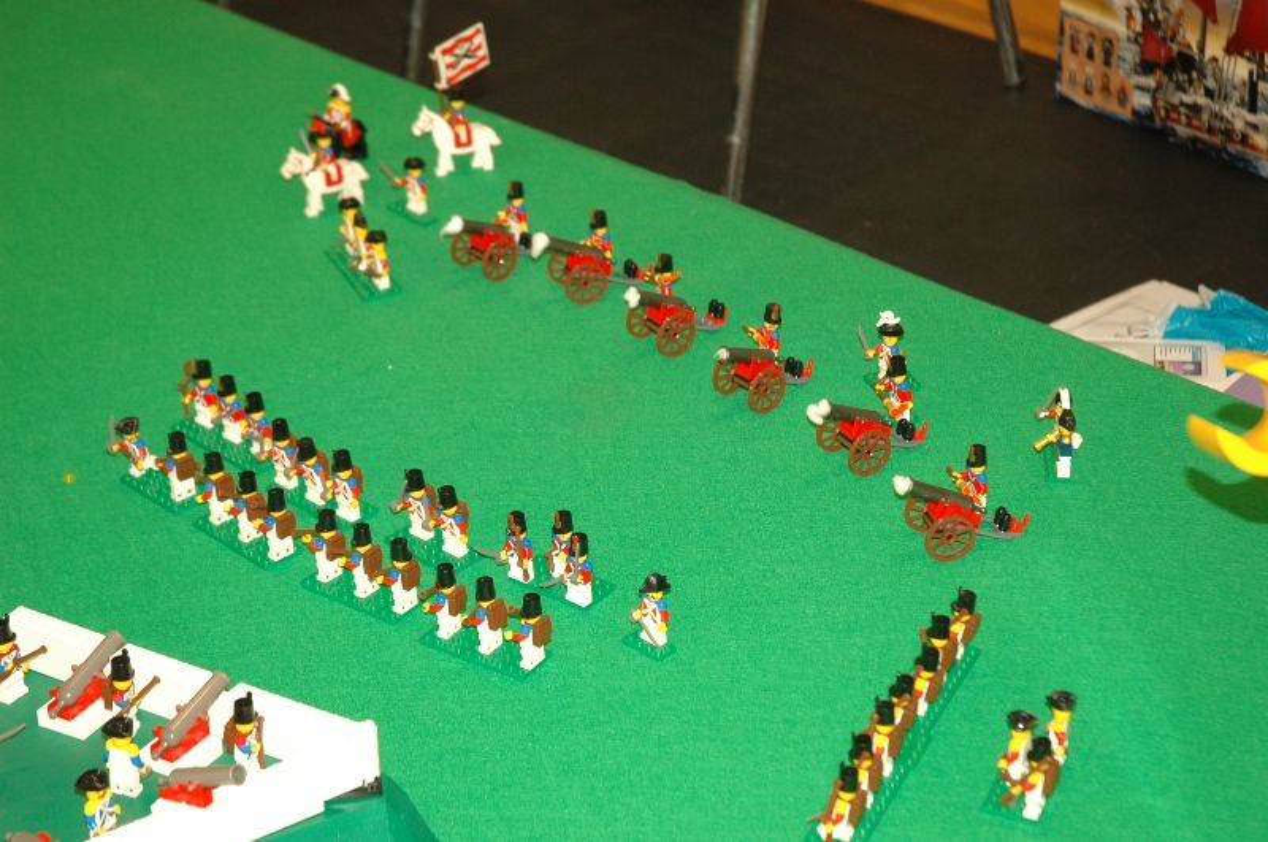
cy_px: 421
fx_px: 2902
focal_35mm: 82
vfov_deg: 16.5
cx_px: 634
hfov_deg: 24.7
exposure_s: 1/60
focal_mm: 55
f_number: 4.5
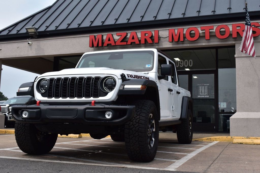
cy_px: 86
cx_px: 130
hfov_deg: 43.6
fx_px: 325
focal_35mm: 45
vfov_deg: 29.8
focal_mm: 30
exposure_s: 1/500
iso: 280
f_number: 11
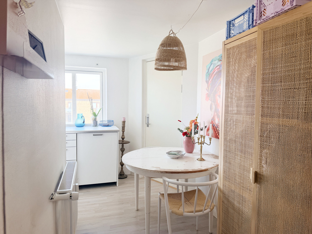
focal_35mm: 24
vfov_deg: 56.8
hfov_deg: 71.6
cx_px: 156
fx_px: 216
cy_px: 117
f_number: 1.78
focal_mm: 6.76
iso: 80
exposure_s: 1/205
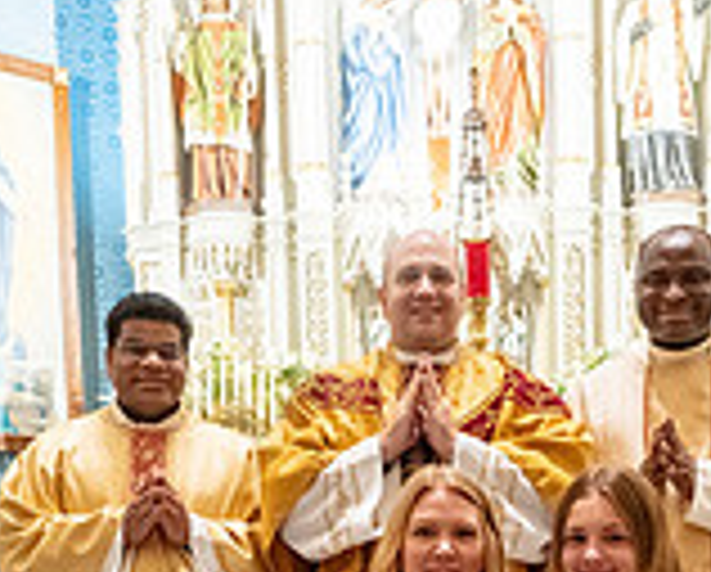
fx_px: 1434
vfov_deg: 20.6
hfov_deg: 27.8
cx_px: 423
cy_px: 734
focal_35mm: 68
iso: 5000
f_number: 8
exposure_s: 1/60
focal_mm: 25.5
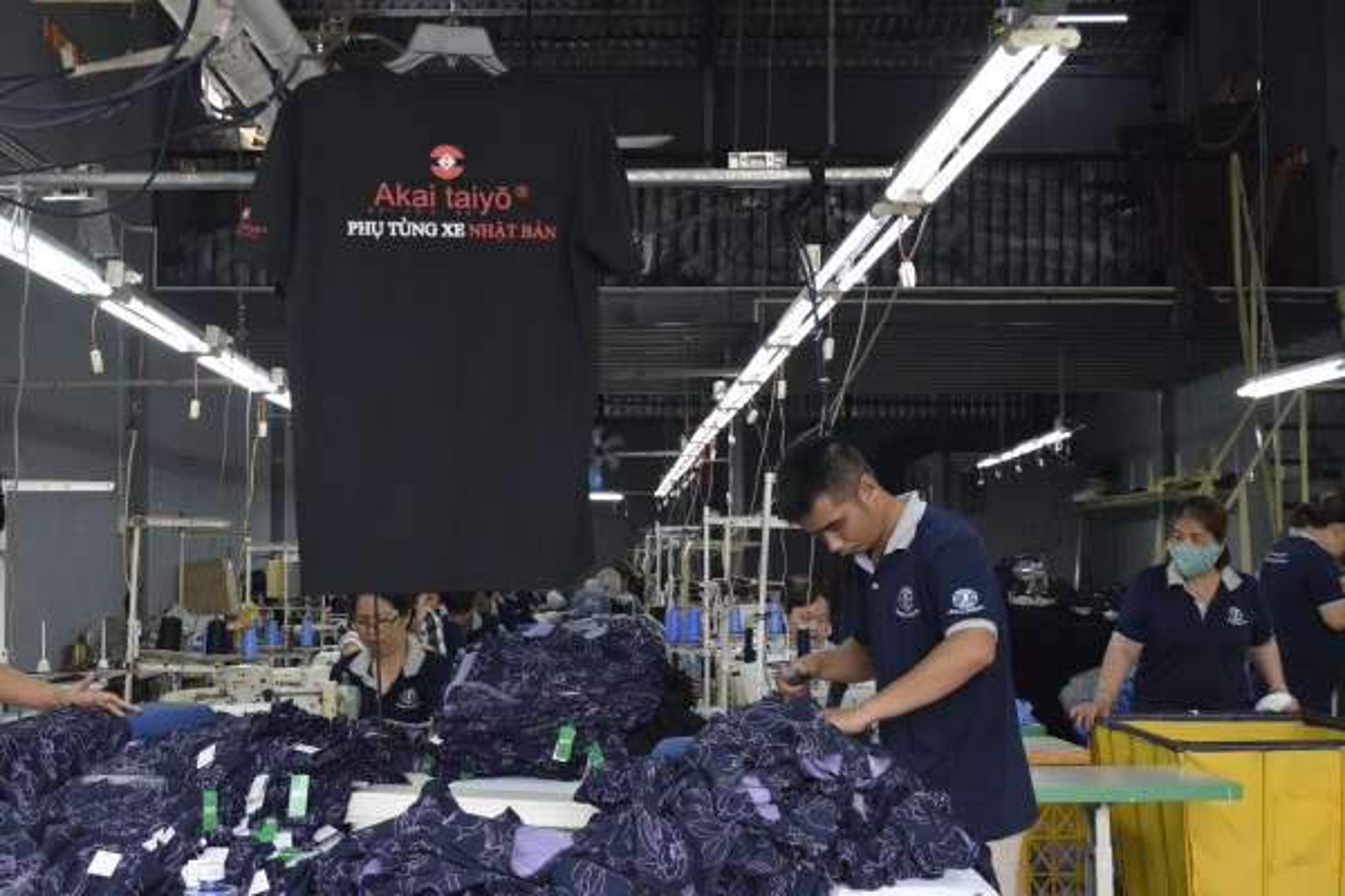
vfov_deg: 25.1
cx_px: 672
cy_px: 448
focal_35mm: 54
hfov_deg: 36.9
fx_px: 2017
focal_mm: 36
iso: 1600
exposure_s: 1/200
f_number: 7.1
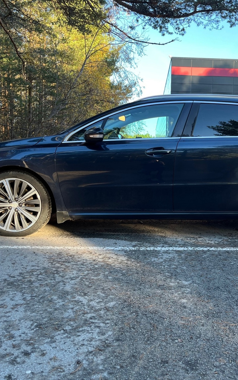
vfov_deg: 52.7
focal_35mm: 37
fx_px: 384
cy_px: 189
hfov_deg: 33.9
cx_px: 169
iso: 40
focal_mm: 5.1
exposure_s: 1/163
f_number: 1.6
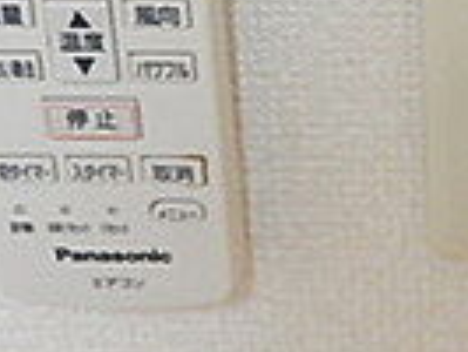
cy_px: 63
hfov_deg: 17.5
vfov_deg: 13.7
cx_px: 524
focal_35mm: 108
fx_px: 1461
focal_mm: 4.3
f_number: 2.8
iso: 400
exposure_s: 1/40
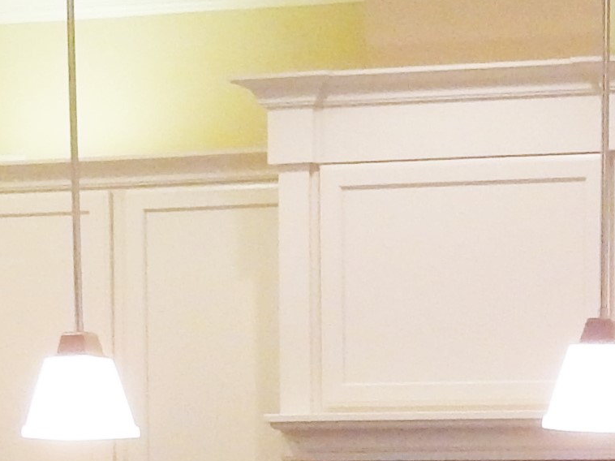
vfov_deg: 9.4
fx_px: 2700
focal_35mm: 152
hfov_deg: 12.8
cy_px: 739
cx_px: 609
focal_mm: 4.5
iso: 320
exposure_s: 1/30
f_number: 3.7
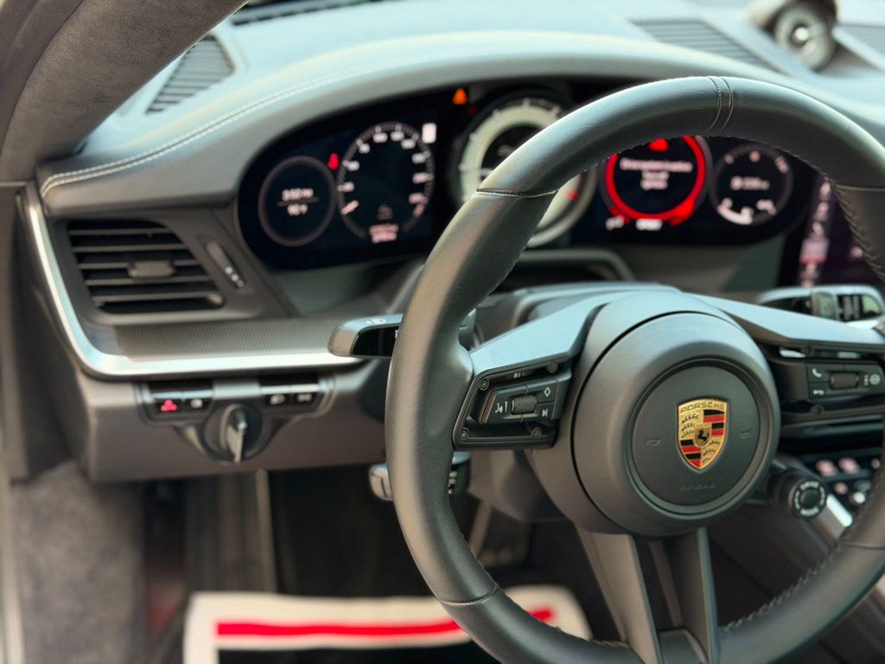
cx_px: 442
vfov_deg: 30.3
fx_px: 1227
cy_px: 332
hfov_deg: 39.7
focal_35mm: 48
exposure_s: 1/179
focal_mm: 6.76
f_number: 1.78
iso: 200
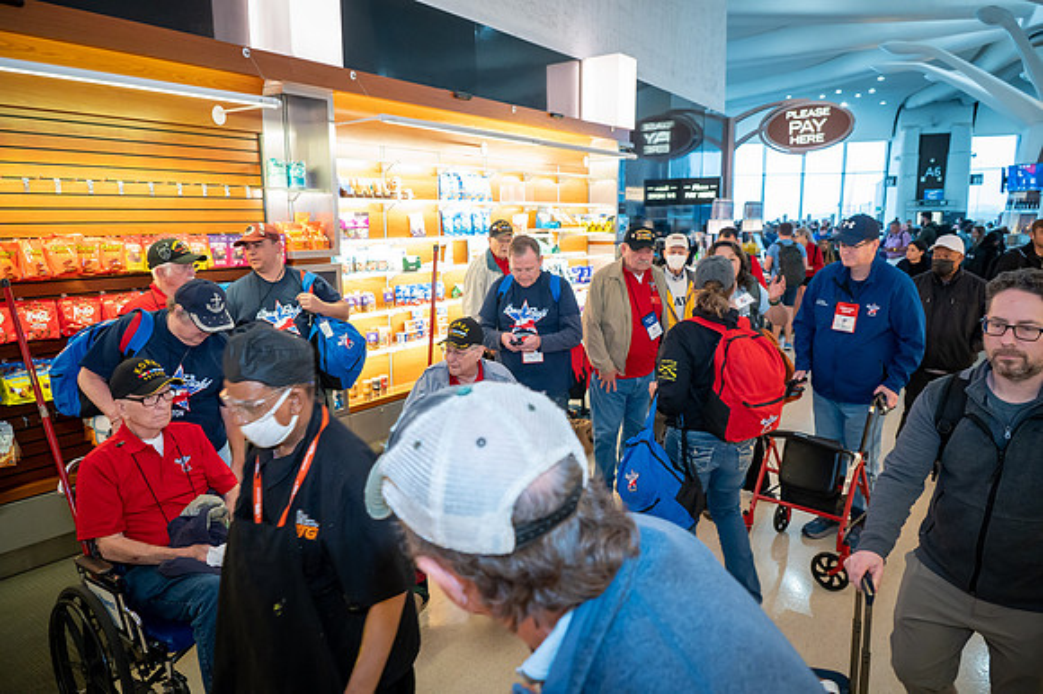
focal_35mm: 25
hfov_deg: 71.5
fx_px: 724
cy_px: 347
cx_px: 522
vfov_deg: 51.2
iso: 3200
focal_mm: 25
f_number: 5
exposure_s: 1/100
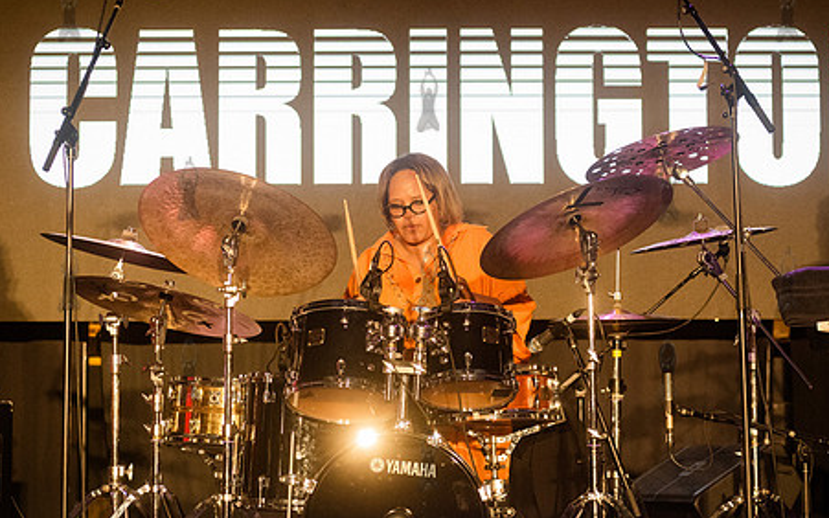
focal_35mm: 110
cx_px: 433
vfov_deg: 11.9
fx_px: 2486
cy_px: 264
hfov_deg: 18.9
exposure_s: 1/1250
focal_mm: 80
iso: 6400
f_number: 4
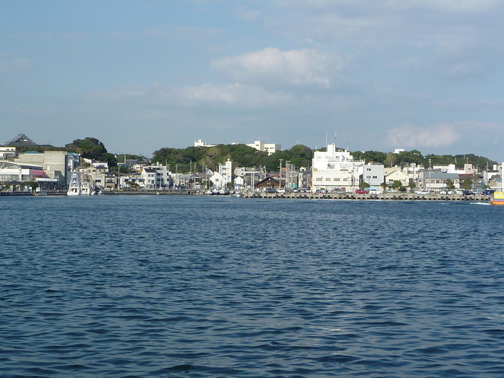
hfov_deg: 27.8
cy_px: 194
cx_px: 231
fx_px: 1019
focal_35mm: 70
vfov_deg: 21.0
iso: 80
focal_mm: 5.5
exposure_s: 1/1000
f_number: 3.5
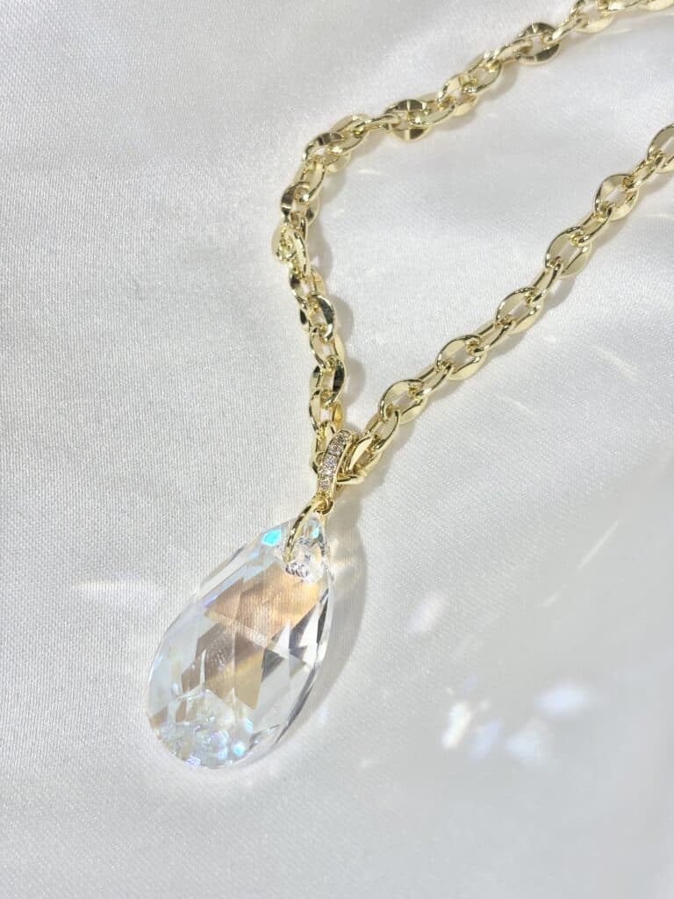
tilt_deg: -64.2
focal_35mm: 52
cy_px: 450
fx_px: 1350
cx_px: 337
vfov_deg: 36.8
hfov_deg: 28.0
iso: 32
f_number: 1.6
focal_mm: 5.96
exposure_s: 1/327
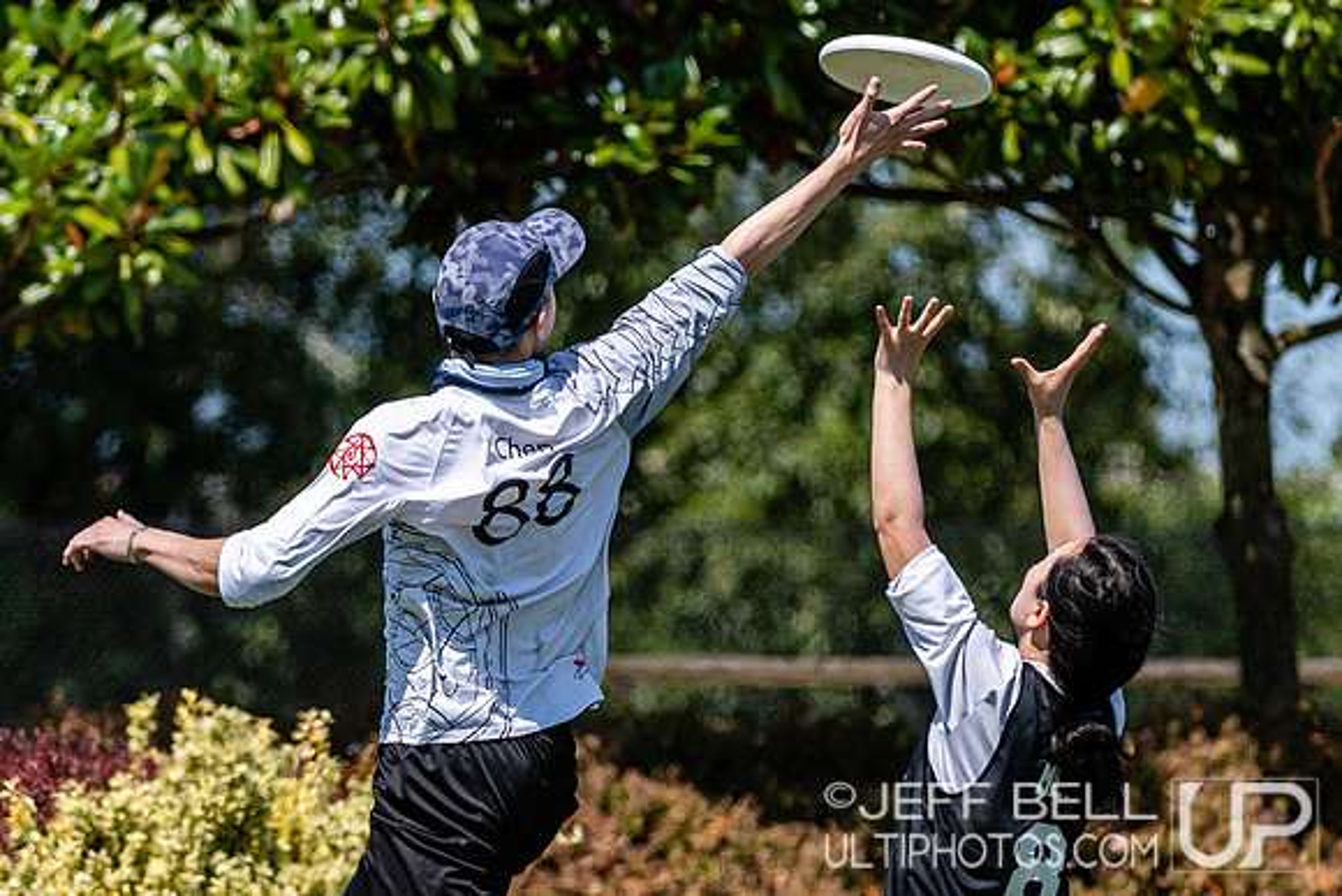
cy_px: 716
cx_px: 569
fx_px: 22372
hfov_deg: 3.4
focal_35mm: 600
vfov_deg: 2.3
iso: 200
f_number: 4
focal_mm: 200
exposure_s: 1/2500
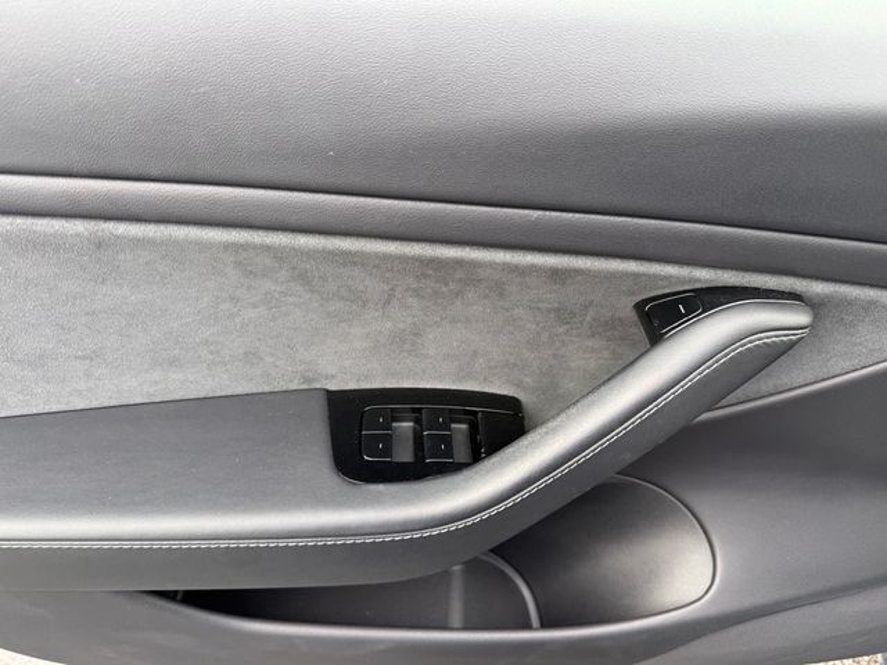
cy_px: 332
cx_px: 444
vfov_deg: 56.8
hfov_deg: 71.6
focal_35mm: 24
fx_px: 615
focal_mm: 6.76
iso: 80
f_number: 1.78
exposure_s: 1/166
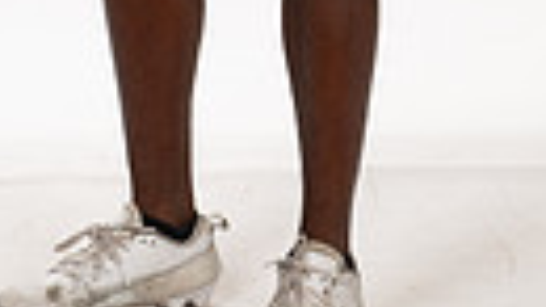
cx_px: 139
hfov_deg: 10.2
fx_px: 3054
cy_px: -484
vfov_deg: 5.5
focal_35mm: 211
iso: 800
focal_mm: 58
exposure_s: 1/320
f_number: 7.1
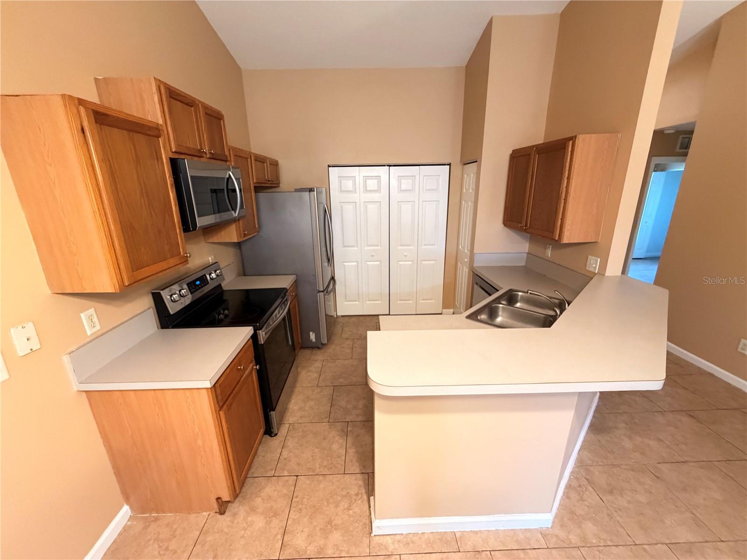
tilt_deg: -17.7
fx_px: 302
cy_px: 280
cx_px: 374
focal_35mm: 14
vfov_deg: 85.7
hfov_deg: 102.1
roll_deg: +0.3
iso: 640
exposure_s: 1/60
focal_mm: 2.22
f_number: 2.2
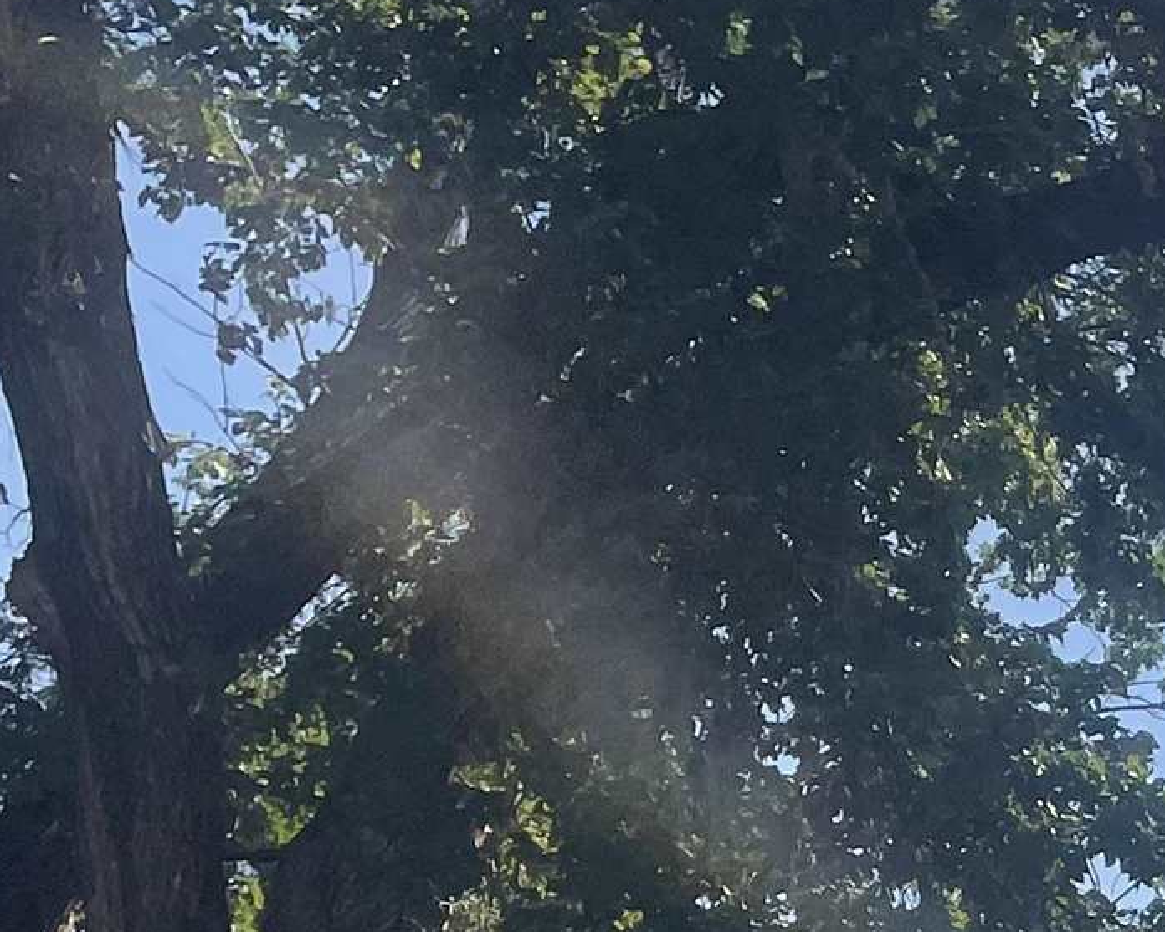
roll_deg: +7.5
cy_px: 1474
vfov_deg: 12.9
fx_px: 3862
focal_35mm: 112
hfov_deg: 15.4
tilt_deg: +4.2
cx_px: 1913
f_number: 1.6
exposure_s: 1/4464
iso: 32
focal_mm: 4.2
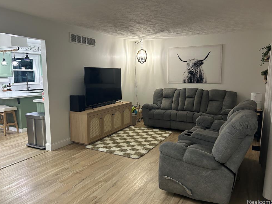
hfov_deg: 65.3
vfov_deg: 51.4
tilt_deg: -7.1
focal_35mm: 27
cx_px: 134
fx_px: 212
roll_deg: +0.0
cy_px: 101
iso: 200
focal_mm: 5.7
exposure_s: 1/60
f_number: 1.5
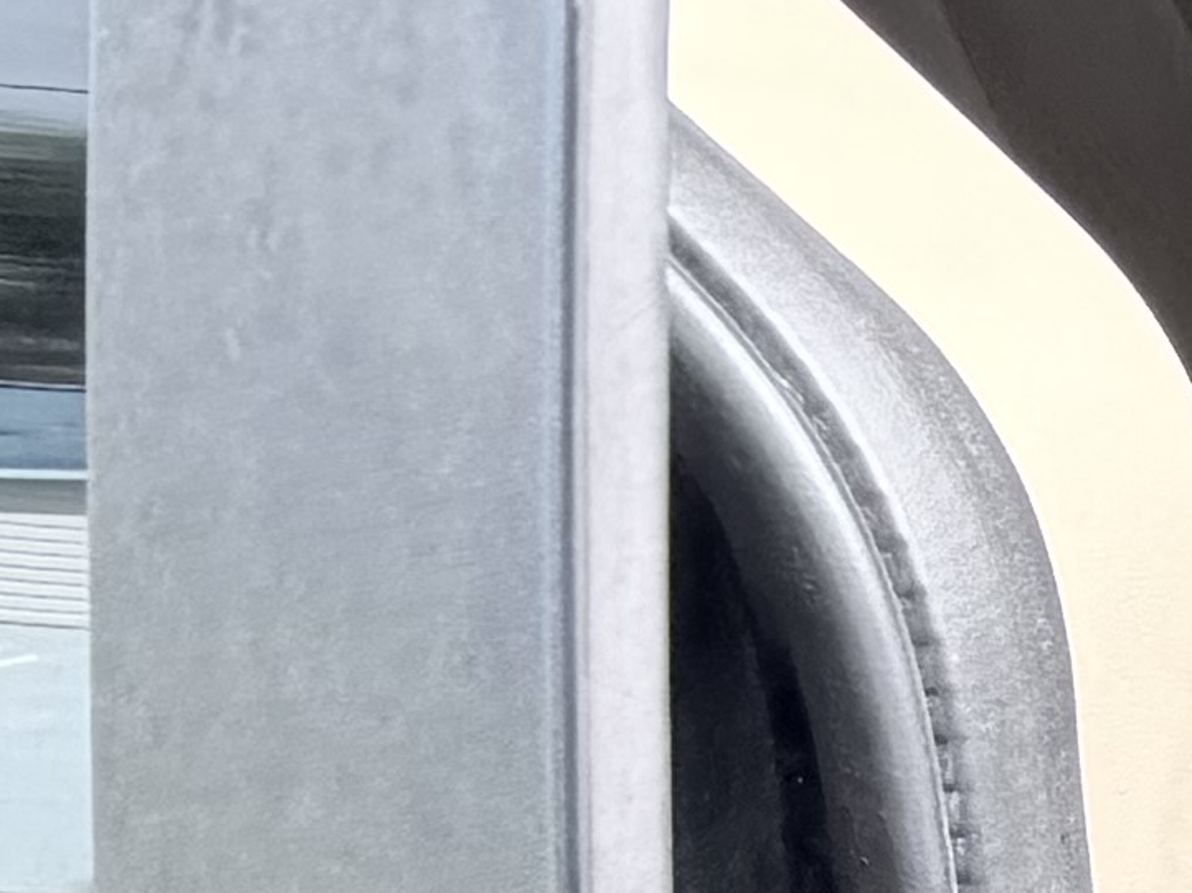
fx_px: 6540
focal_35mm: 190
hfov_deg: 9.0
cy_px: 1217
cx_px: 3231
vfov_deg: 7.7
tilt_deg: -23.6
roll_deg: -3.3
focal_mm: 6.76
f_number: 1.78
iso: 80
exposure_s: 1/584
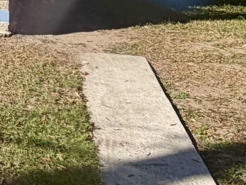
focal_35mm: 78
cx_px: -178
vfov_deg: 16.8
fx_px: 555
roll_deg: -0.6
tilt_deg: +2.1
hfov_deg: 19.6
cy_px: -111
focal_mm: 2.22
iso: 25
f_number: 2.2
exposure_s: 1/770
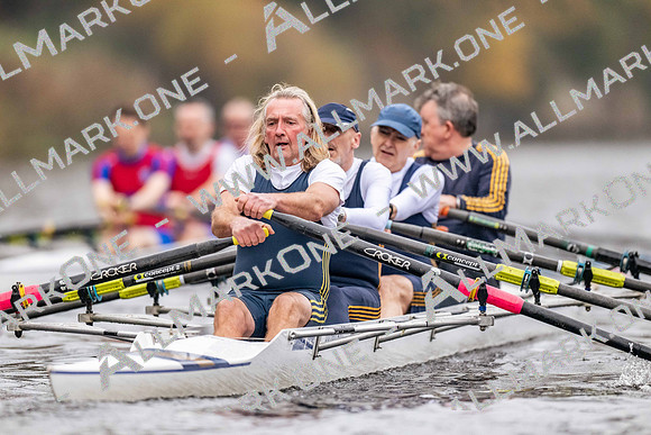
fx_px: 10852
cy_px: 218
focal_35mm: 600
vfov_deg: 2.3
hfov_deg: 3.4
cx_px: 326
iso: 4000
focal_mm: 600
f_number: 4
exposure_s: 1/2500
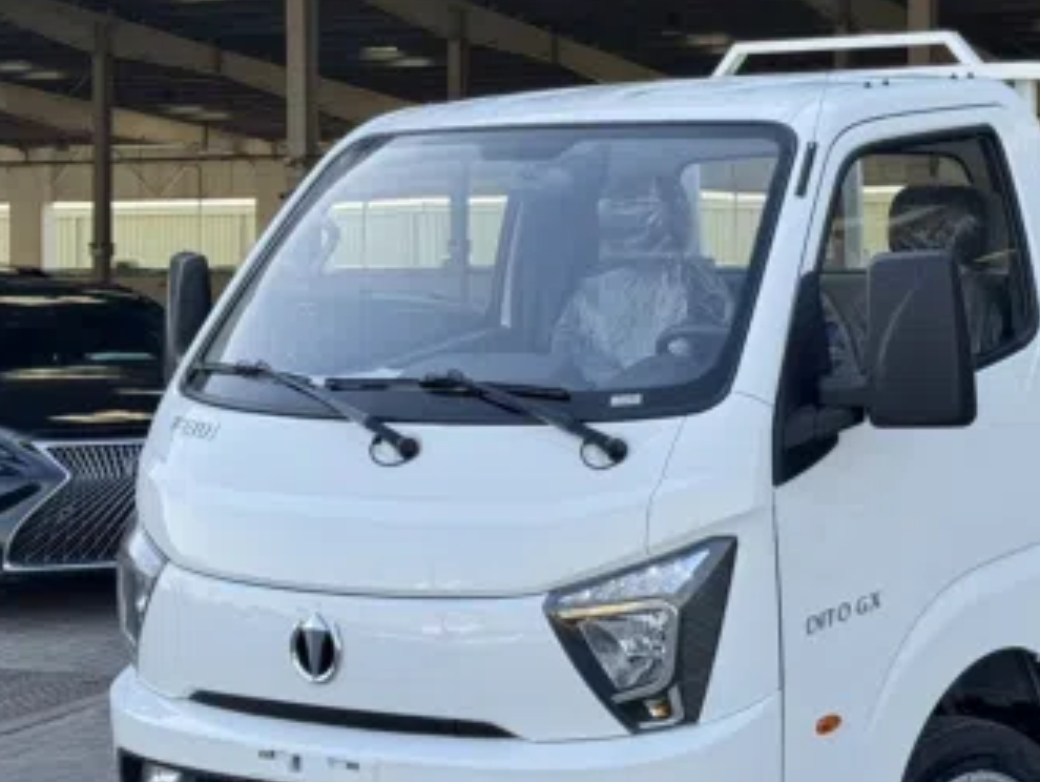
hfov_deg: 20.8
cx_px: 851
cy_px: 366
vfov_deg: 15.9
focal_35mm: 93
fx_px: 2796
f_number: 1.78
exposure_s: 1/1133
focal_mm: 6.76
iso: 64
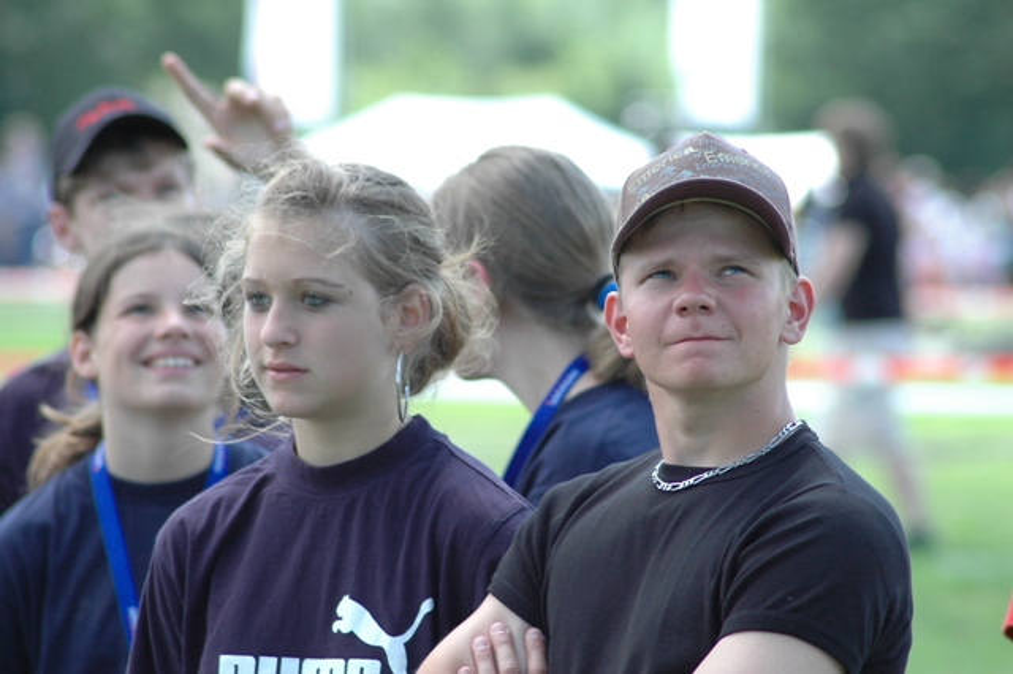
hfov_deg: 6.5
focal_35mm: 315
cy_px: 337
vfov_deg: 4.4
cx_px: 506
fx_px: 8859
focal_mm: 210
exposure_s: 1/500
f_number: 5.6
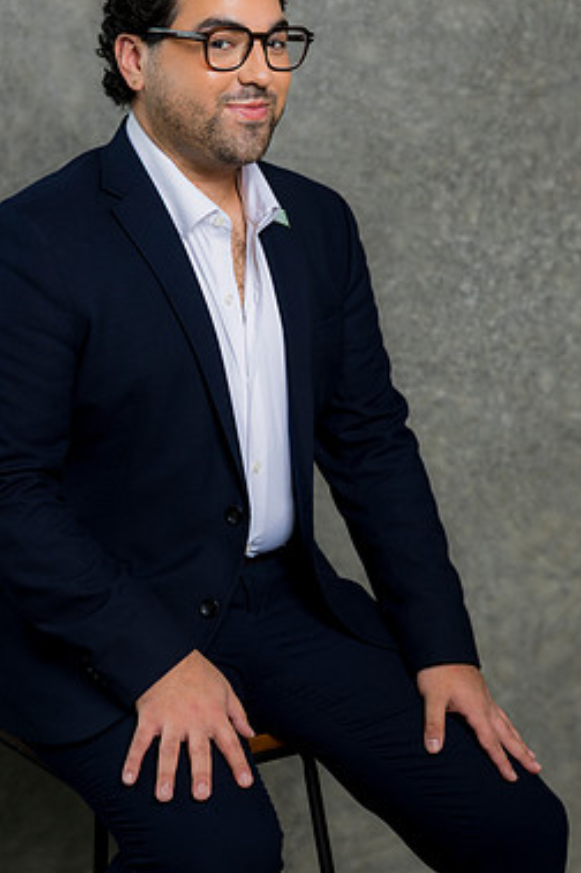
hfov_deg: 13.5
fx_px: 2449
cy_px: 394
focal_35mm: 101
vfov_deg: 20.2
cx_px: 254
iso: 125
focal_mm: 85
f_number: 5
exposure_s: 1/200
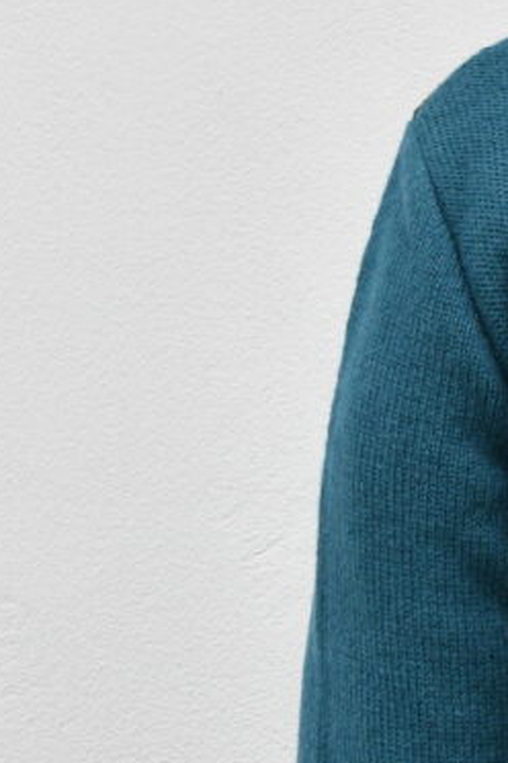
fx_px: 5969
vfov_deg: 7.3
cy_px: 544
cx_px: 881
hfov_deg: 4.8
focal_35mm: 282
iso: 1600
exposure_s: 1/500
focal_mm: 70
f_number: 11
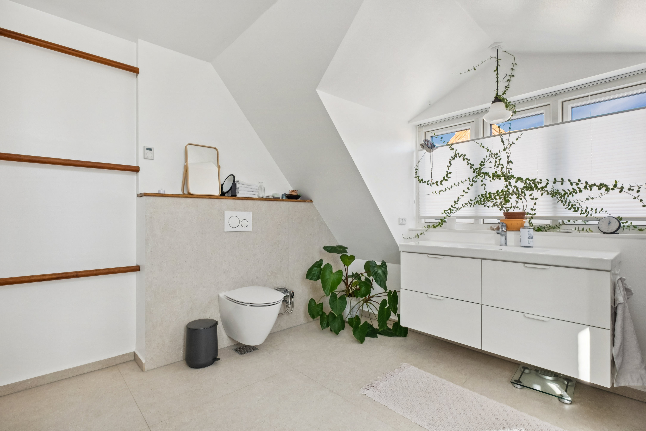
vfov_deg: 73.7
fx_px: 287
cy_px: 216
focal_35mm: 16
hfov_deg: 96.7
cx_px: 323
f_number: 5.6
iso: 800
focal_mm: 10.5
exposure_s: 1/125
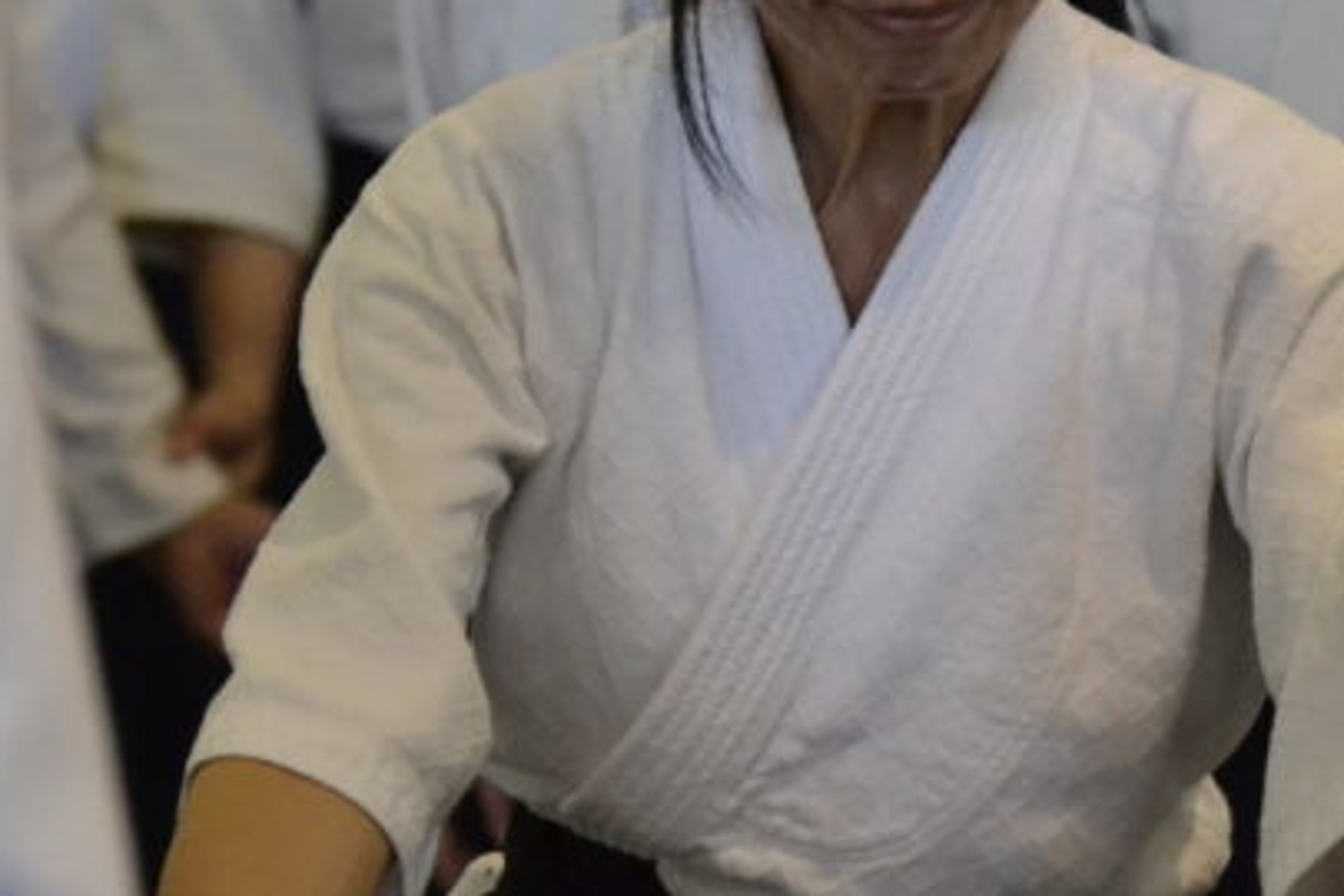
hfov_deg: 5.4
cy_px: 320
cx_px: 1261
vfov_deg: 3.6
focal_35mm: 379
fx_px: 14148
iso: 3200
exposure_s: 1/320
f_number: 4.8
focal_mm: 100
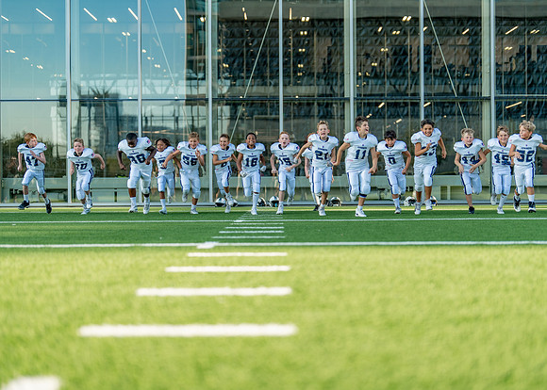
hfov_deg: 35.6
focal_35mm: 55
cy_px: 195
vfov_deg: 25.8
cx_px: 286
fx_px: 852
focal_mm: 50
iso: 125
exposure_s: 1/2000
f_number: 1.2
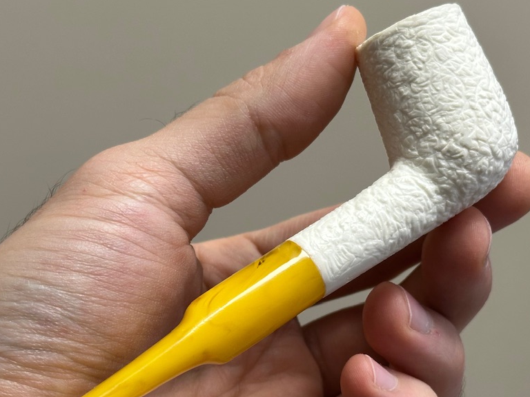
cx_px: 272
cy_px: 245
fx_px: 1225
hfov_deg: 24.4
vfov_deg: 18.4
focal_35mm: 80
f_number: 1.78
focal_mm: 6.86
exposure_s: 1/121
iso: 80
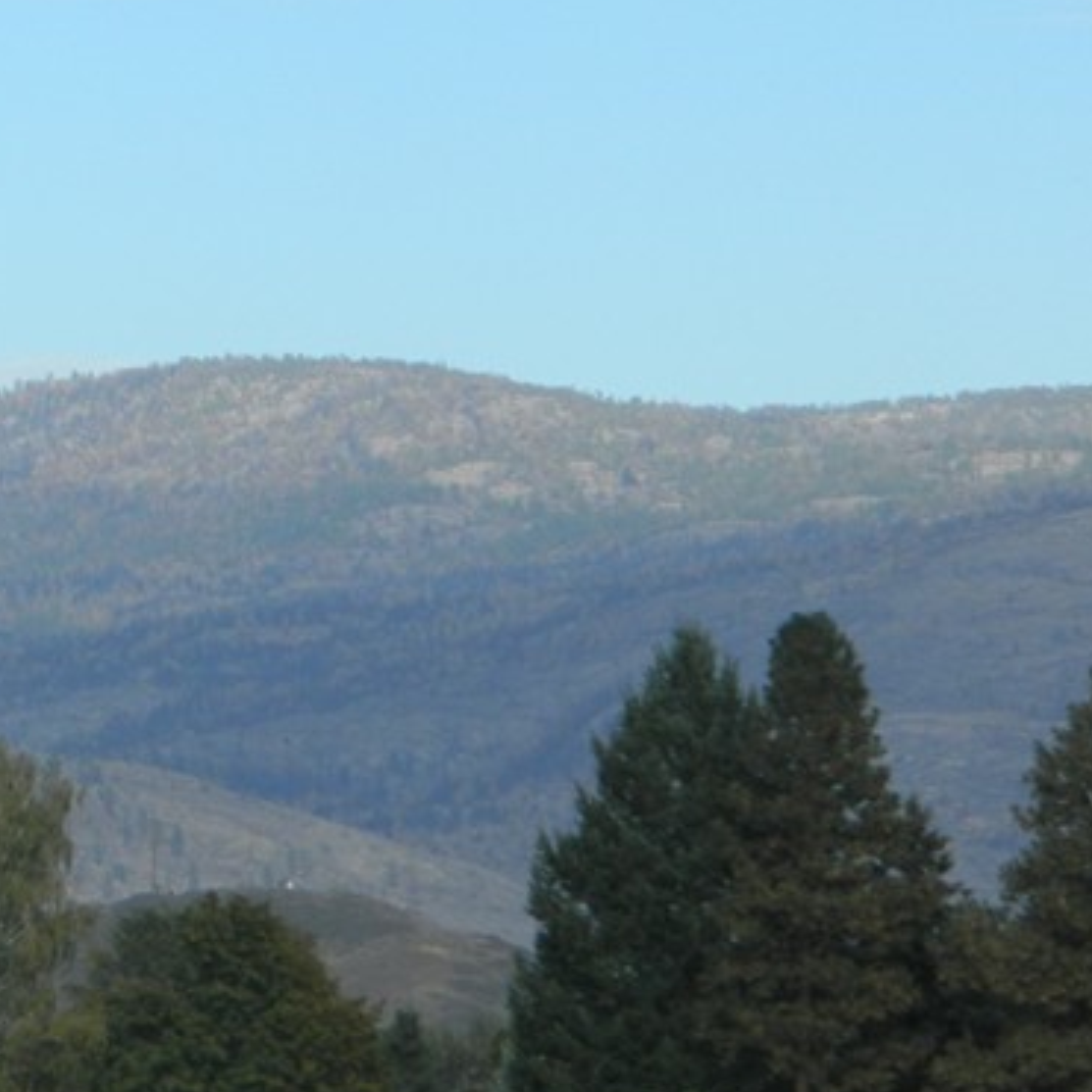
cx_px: -347
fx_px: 13063
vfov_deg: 4.8
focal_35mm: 366
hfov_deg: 4.8
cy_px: 424
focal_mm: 27
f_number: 4.9
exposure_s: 1/400
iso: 80
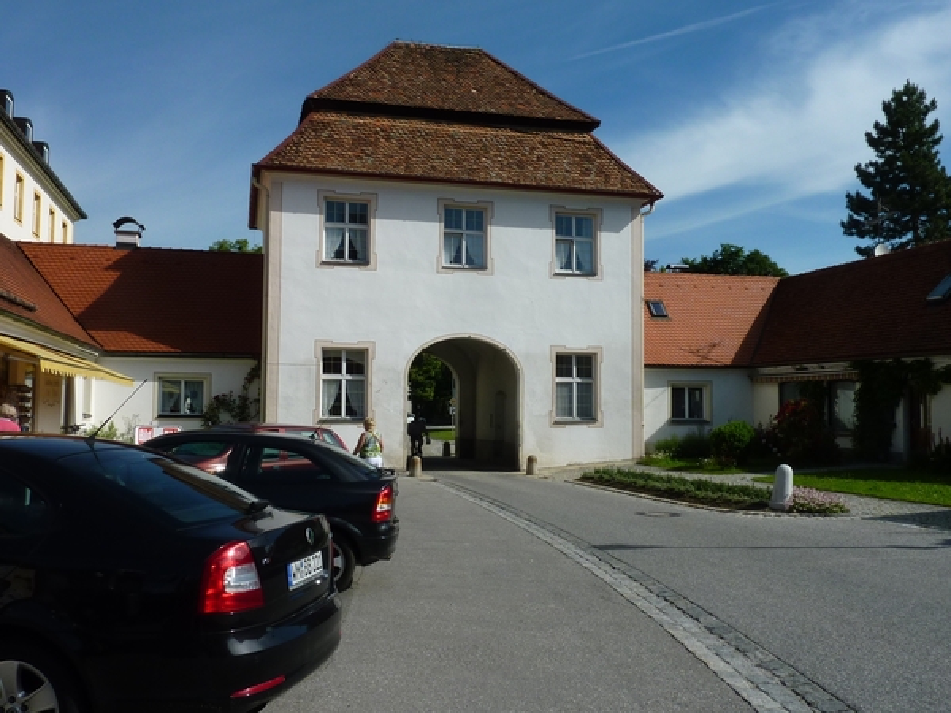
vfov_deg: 44.2
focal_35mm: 32
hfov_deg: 56.8
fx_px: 879
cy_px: 356
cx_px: 476
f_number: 5.6
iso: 80
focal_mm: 4.1
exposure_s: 1/500
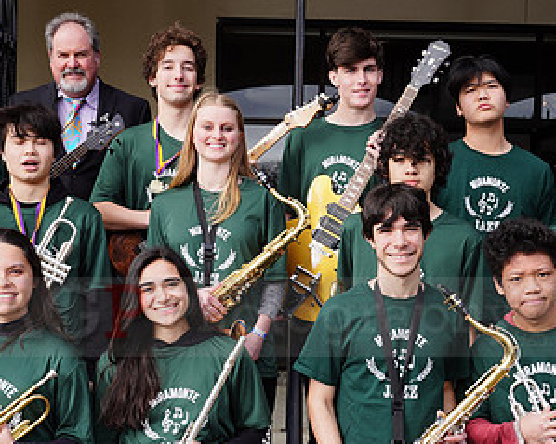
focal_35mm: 62
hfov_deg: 30.5
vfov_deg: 24.4
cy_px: 302
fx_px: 1020
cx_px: 290
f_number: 7.1
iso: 100
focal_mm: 34
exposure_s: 1/200
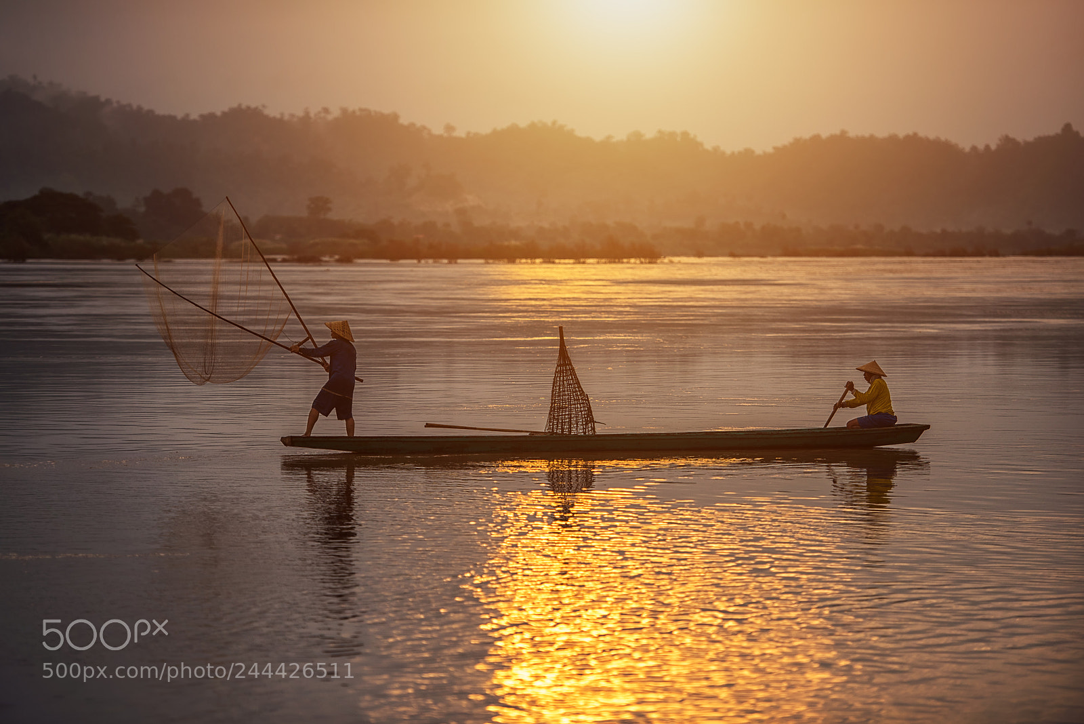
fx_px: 4066
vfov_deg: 10.2
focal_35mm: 135
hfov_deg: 15.2
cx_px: 542
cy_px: 362
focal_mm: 135
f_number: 2.8
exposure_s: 1/400
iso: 100
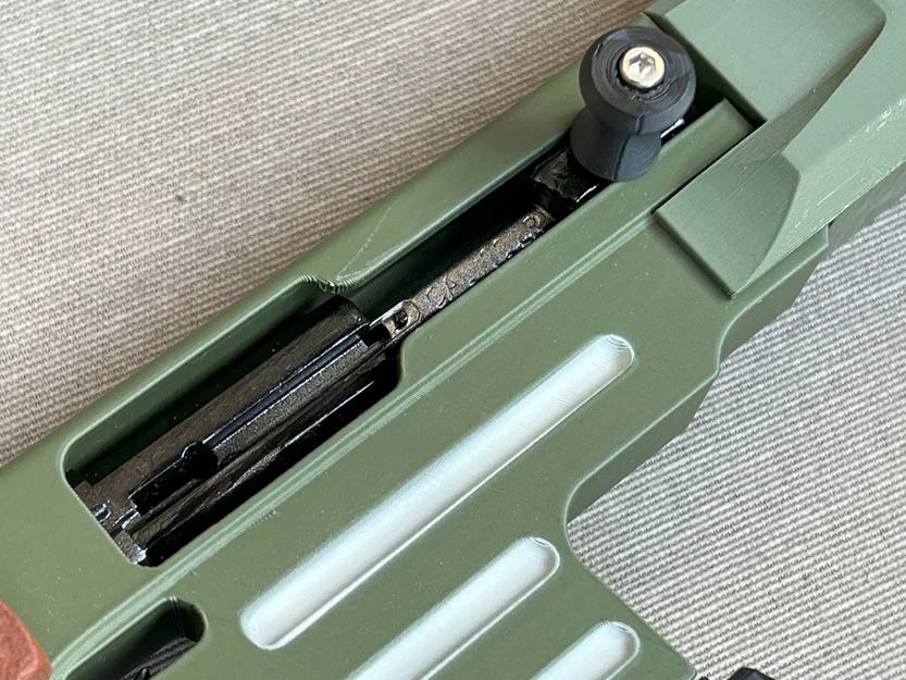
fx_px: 1937
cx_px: 453
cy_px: 340
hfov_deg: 26.3
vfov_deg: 19.9
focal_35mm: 74
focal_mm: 5.7
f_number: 1.5
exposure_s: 1/281
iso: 40
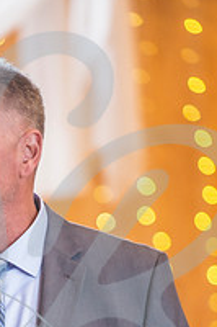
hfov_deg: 3.8
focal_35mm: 360
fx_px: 3260
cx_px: 16
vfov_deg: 5.7
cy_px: 307
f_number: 2.8
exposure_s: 1/200
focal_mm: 160
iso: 1000
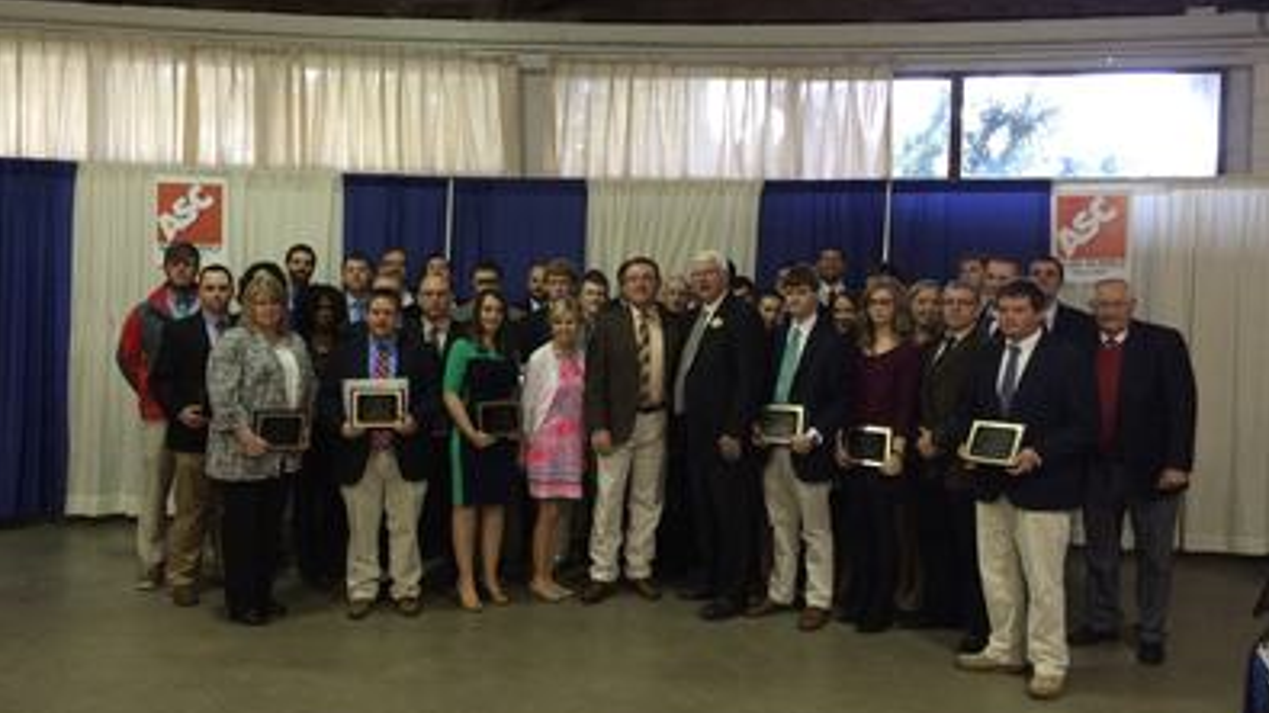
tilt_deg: -2.8
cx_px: 636
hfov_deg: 61.0
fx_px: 1077
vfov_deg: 36.6
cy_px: 318
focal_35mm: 32
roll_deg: -0.7
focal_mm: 4.15
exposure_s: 1/30
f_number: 2.2
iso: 200
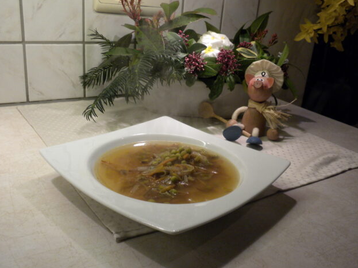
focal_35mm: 38
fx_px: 393
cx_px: 179
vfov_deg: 37.7
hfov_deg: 49.0
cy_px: 137
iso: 224
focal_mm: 6.6
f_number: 3.5
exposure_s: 1/60
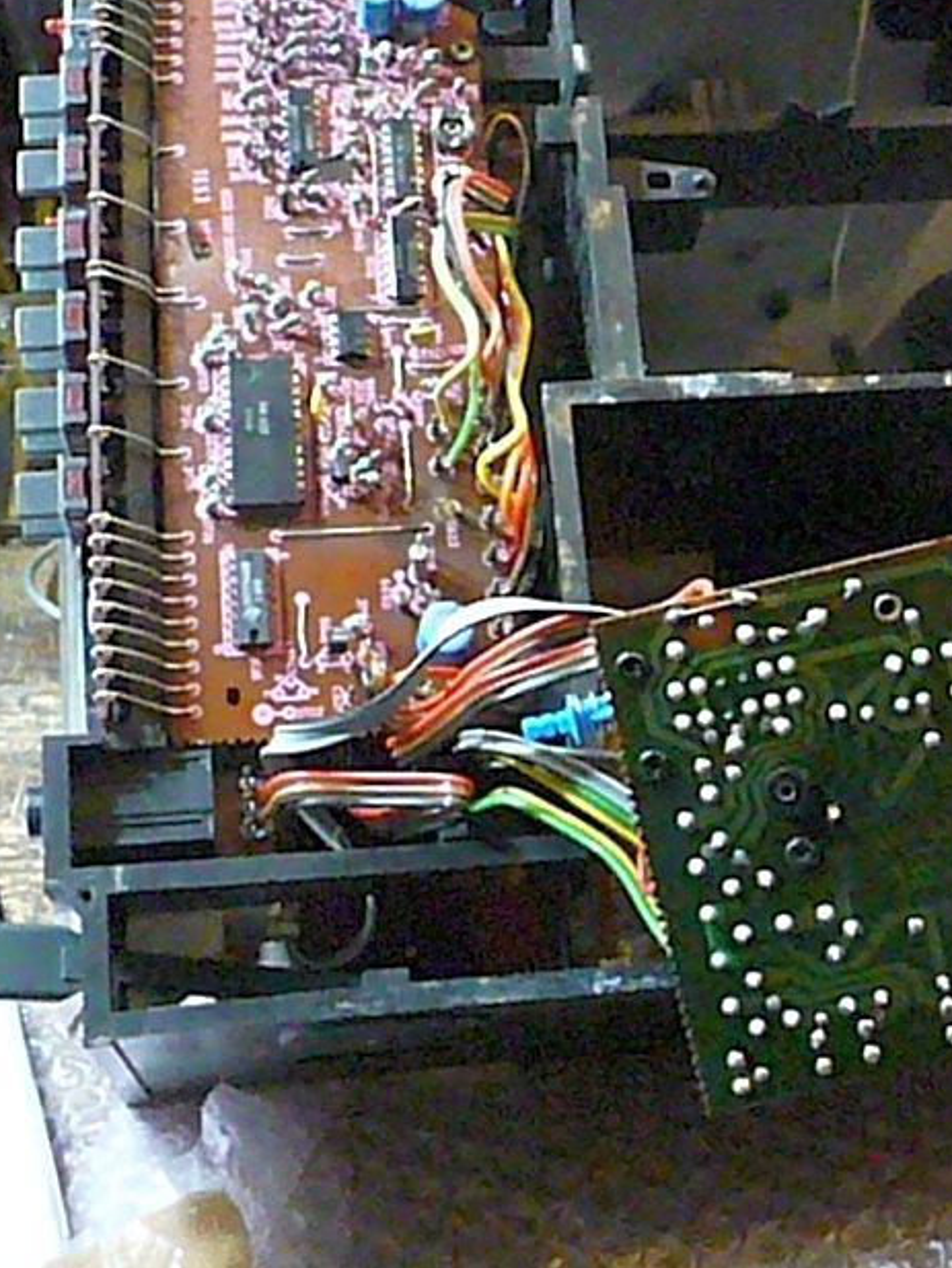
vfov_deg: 29.3
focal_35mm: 64
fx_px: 2346
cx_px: 814
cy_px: 180
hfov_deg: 22.5
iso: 3200
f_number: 2.8
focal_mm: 6.1
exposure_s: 1/25
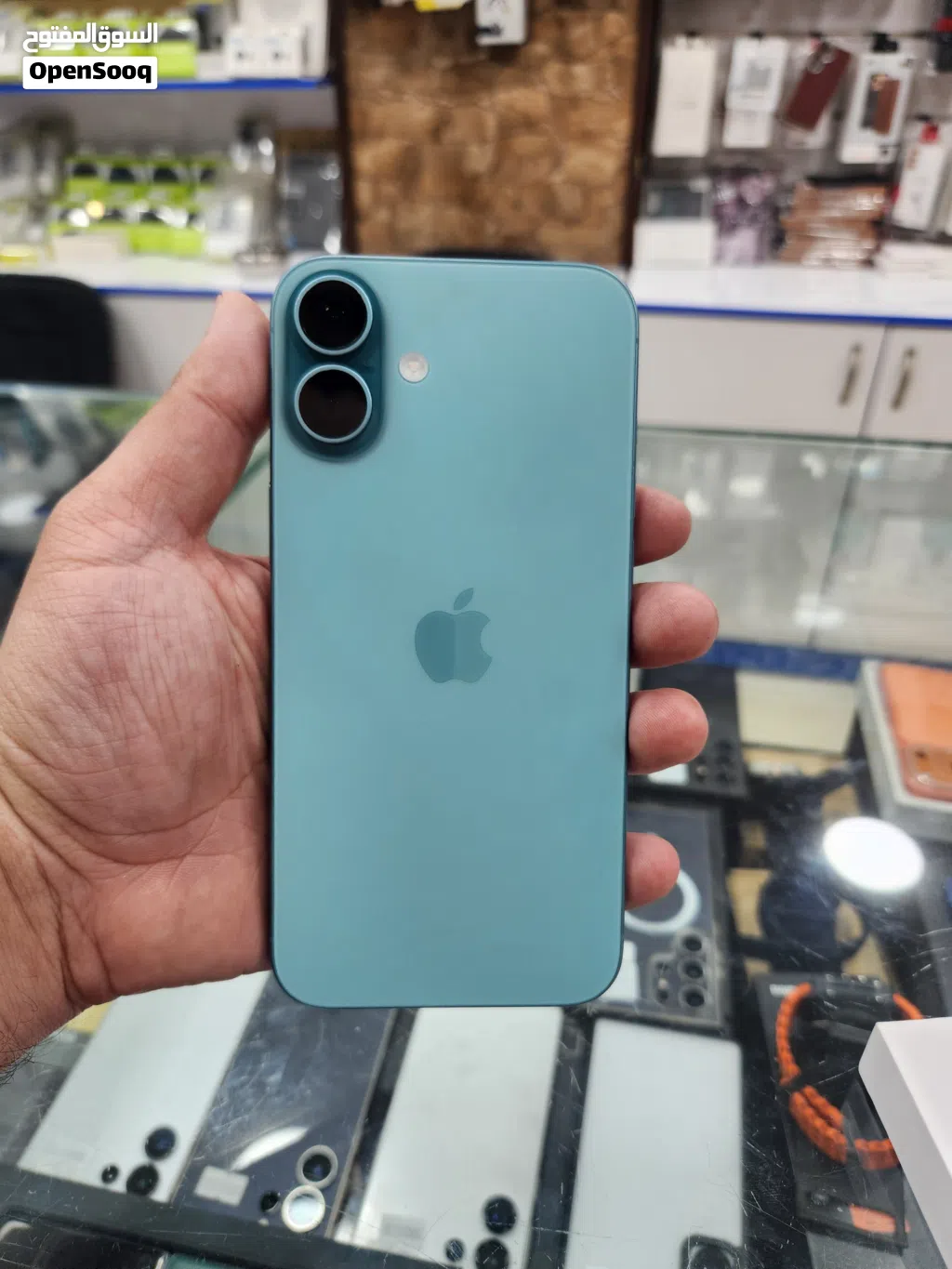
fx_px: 843
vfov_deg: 73.9
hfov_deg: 58.9
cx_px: 476
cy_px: 634
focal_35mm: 23
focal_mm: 5.4
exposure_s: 1/180
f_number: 1.8
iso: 64
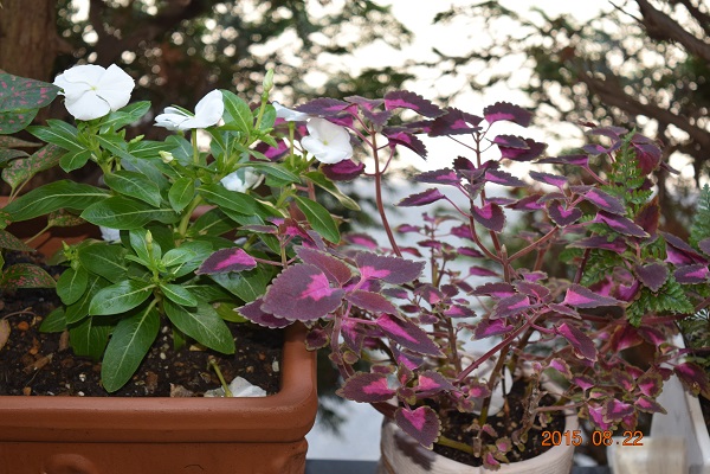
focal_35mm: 82
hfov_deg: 24.6
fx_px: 1627
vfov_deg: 16.6
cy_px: 237
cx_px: 355
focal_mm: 55
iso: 560
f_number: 5.6
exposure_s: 1/125
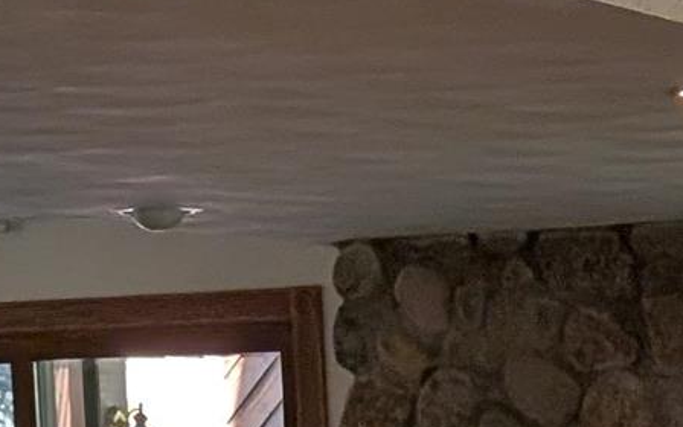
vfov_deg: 7.1
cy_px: 984
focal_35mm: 174
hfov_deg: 11.8
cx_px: 825
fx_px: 3239
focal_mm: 6.9
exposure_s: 1/60
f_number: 1.68
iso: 37
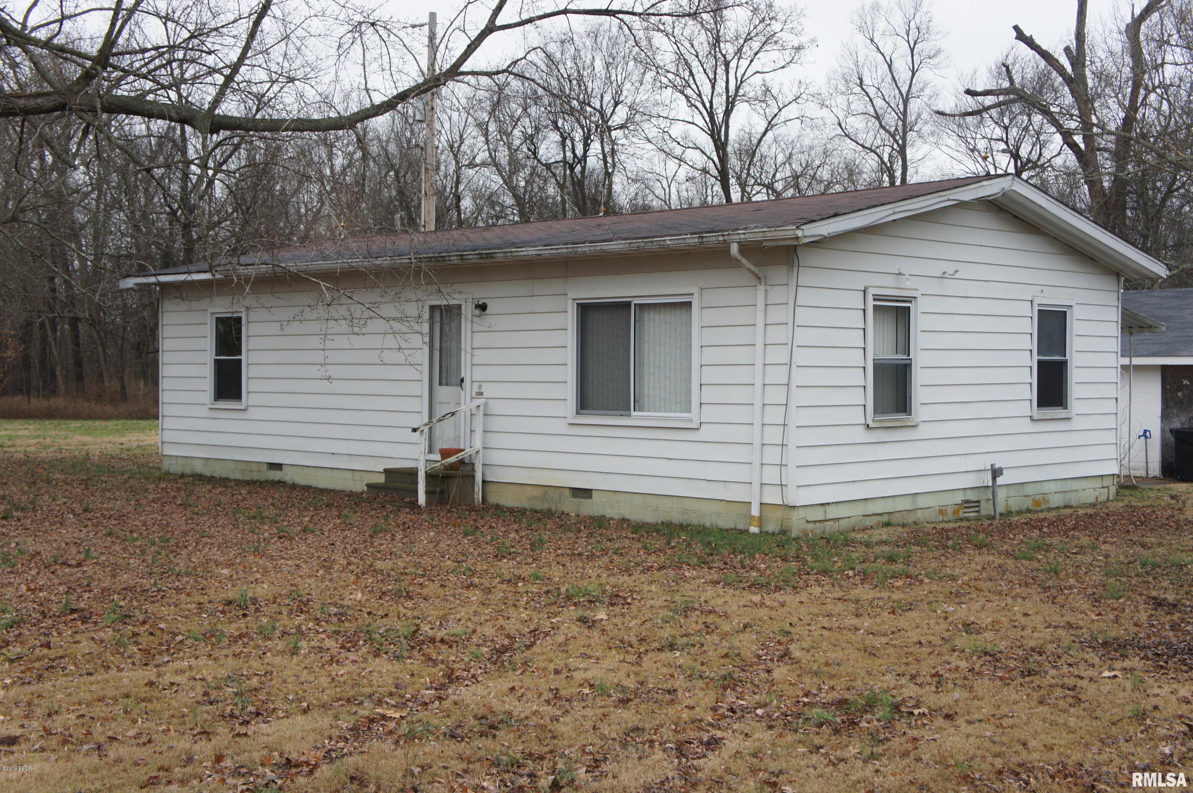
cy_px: 396
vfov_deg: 30.8
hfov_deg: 45.0
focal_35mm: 44
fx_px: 1441
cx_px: 596
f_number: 5.6
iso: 200
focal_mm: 29
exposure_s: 1/80
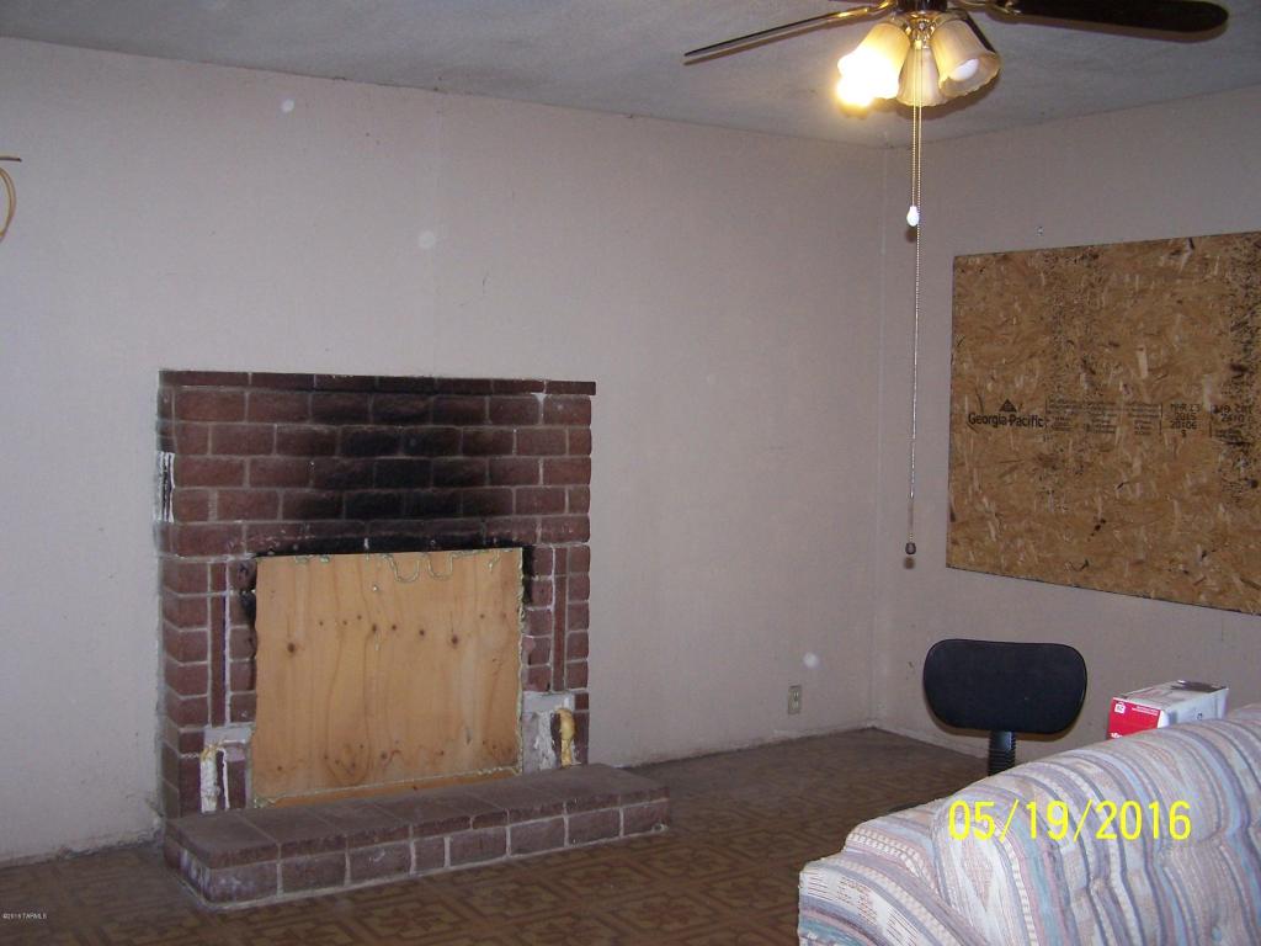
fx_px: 1384
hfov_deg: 49.0
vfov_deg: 37.7
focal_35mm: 38
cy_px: 473
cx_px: 630
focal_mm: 6.3
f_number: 2.8
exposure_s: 1/60
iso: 140
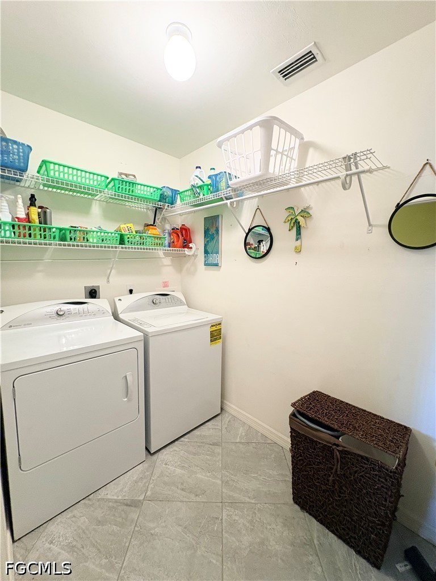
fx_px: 235
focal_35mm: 14
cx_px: 218
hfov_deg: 85.7
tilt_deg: -6.3
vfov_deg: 102.1
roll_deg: -0.6
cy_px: 290
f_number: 2.2
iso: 320
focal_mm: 2.22
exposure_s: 1/60
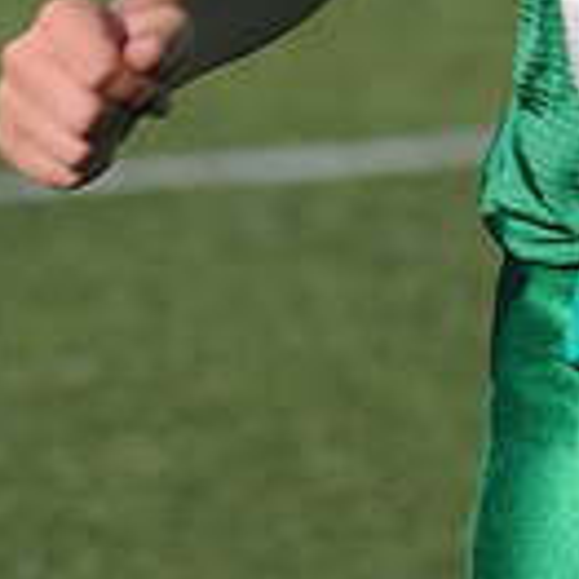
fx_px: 31943
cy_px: -398
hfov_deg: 1.0
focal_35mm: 1688
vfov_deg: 1.0
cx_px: 656
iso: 200
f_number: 9
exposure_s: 1/500
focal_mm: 300
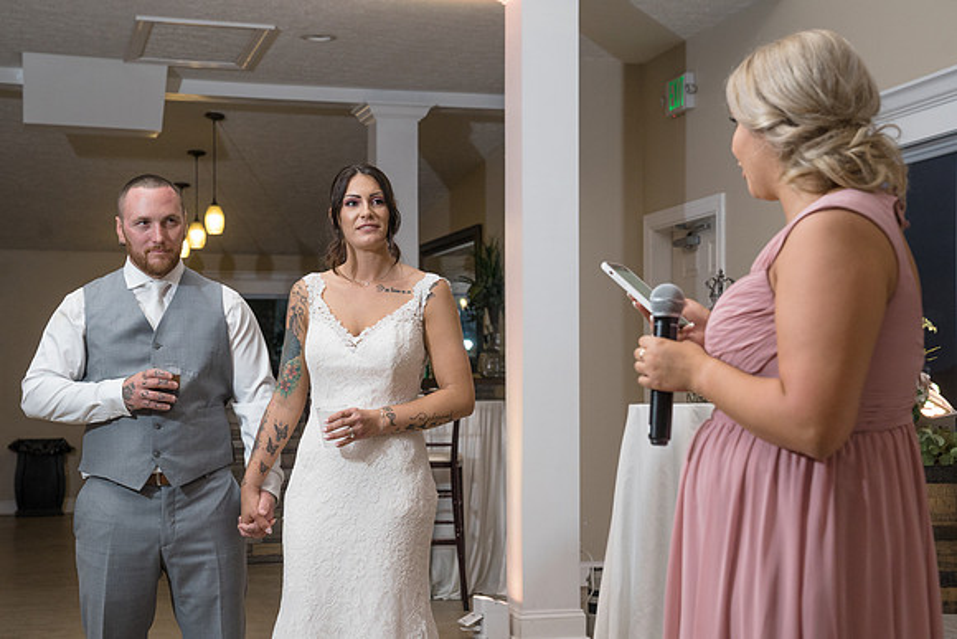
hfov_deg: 31.7
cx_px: 460
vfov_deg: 21.5
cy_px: 332
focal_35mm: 63
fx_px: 1686
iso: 2000
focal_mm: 60
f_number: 5.6
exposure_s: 1/200
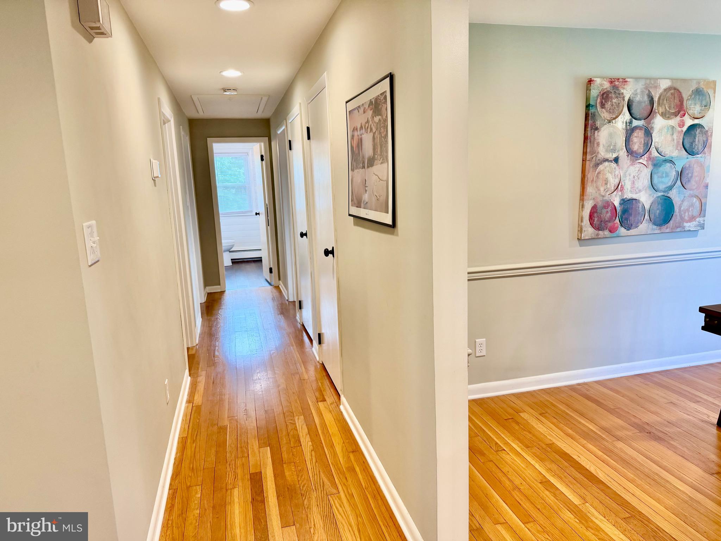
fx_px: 500
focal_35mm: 24
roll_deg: +2.3
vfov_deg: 56.8
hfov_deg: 71.6
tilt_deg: -9.9
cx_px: 360
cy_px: 270
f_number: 1.78
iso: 200
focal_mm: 6.76
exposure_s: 1/120
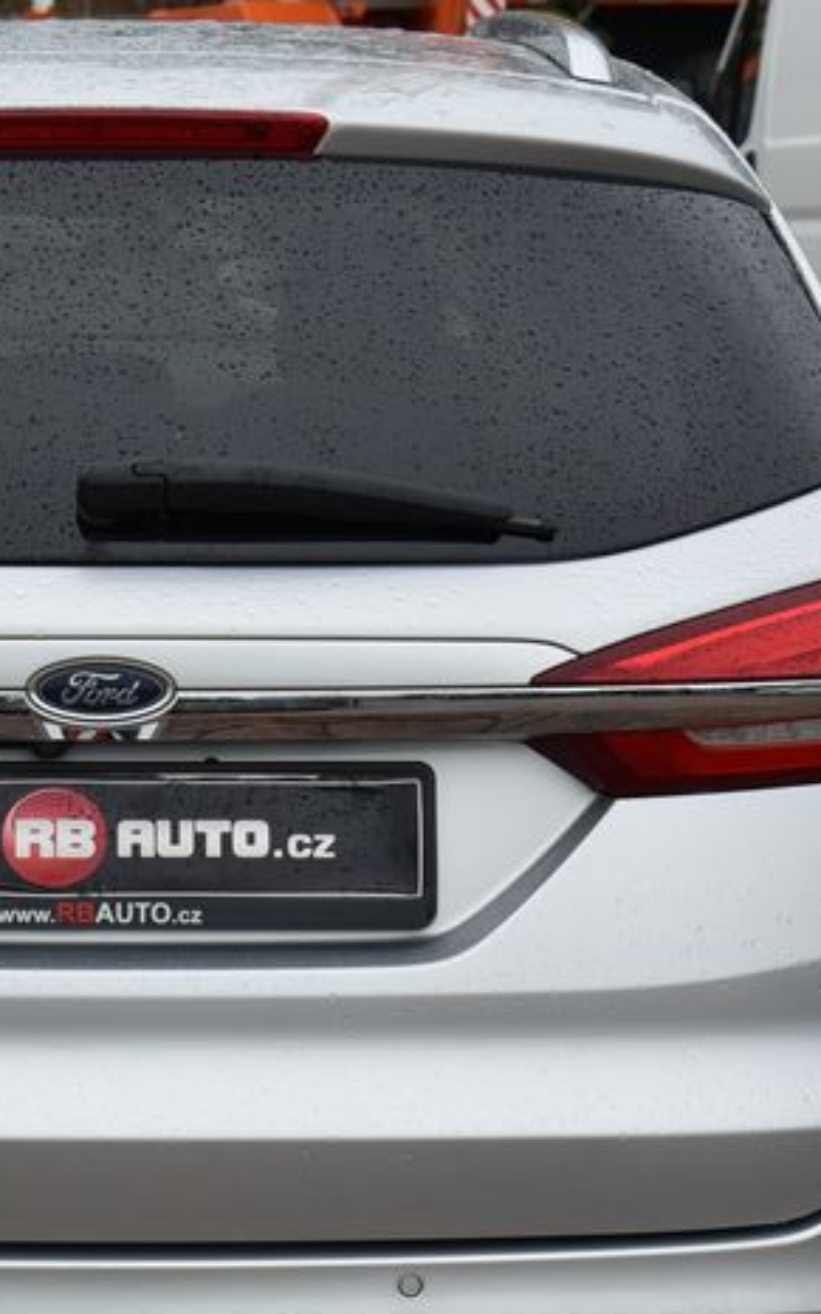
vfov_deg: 18.6
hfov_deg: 11.6
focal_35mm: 112
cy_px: 829
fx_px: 4012
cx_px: 28
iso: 500
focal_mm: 50
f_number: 7.1
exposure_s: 1/200
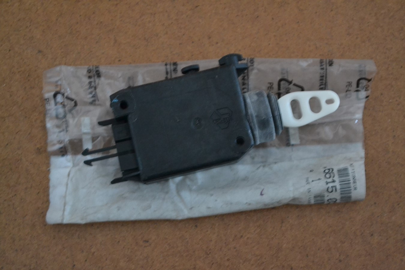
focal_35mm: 82
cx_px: 202
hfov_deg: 24.6
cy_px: 135
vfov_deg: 16.6
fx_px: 928
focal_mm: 55
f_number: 5.6
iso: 3200
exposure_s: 1/13
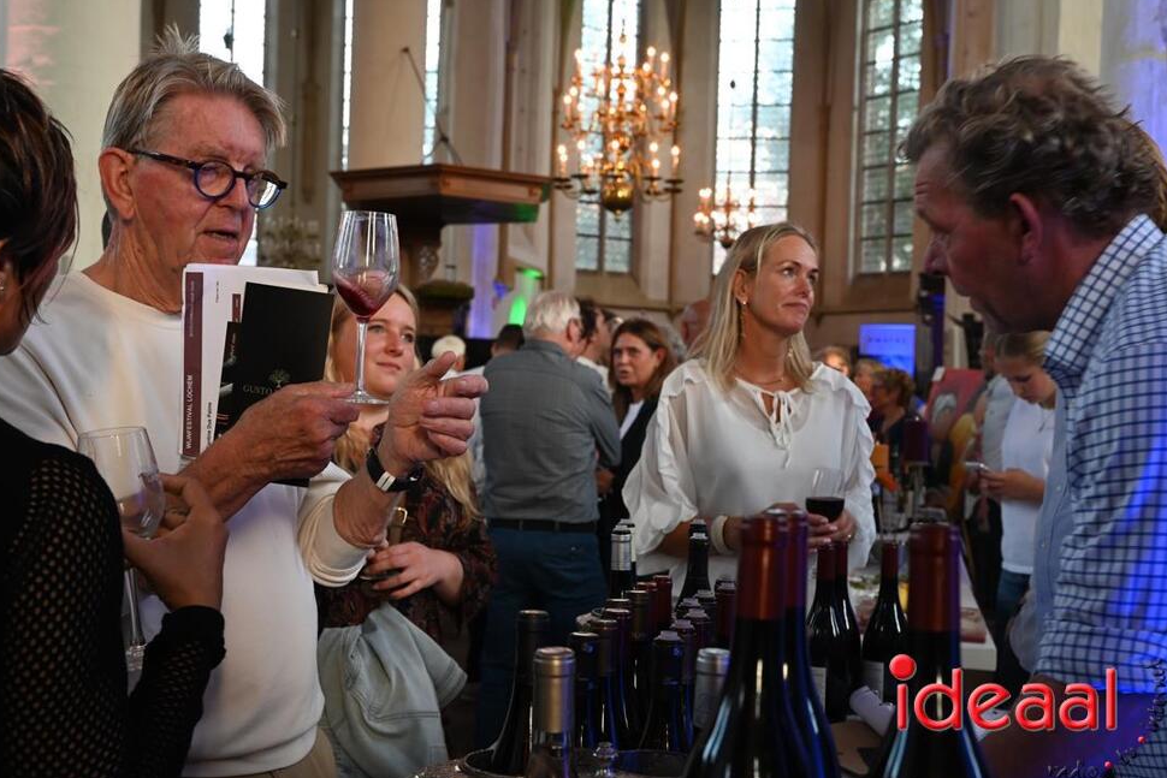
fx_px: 1524
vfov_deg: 28.7
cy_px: 393
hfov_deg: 41.9
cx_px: 581
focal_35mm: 47
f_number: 7.1
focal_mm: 46
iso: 1250
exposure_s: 1/50
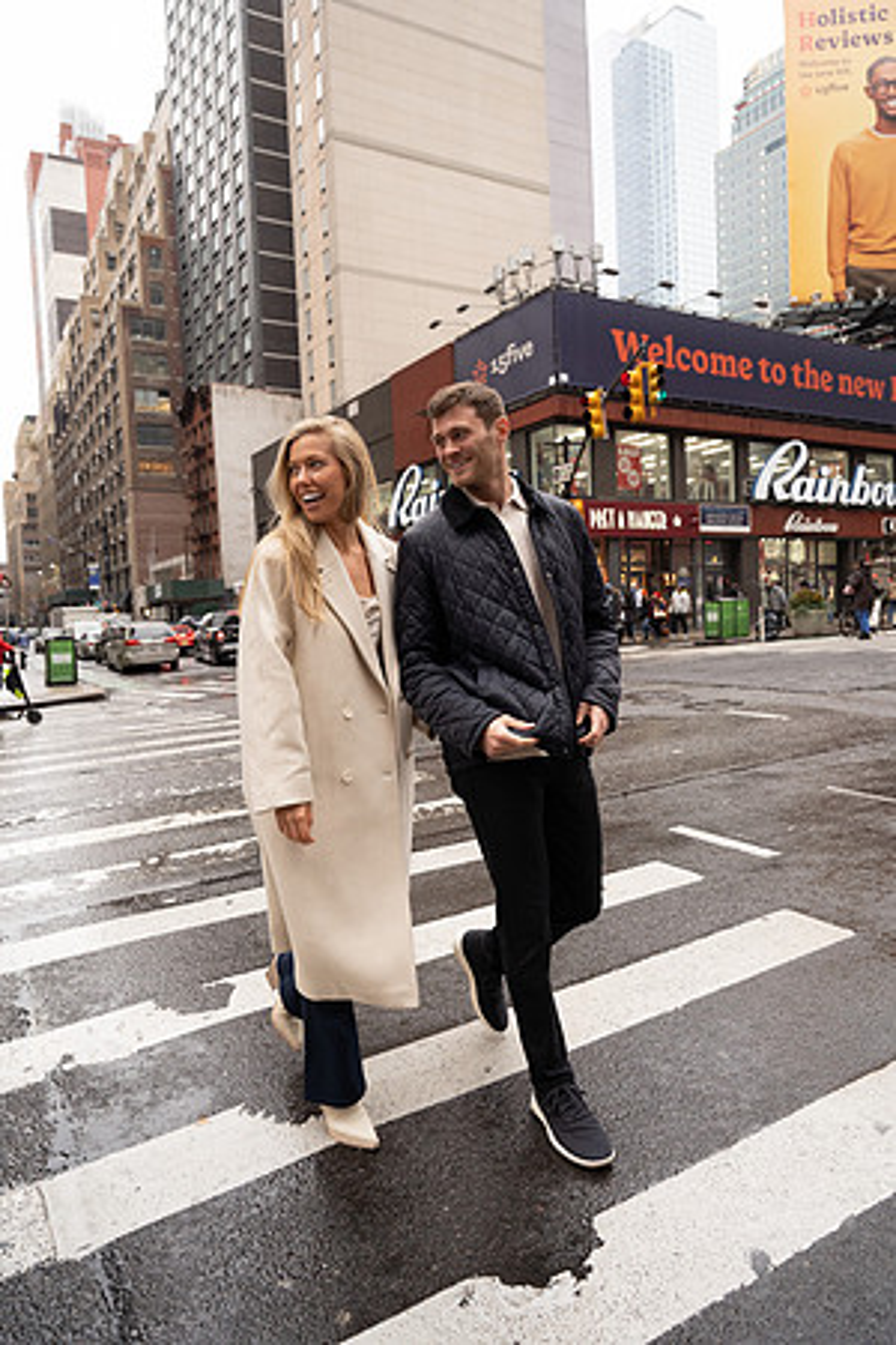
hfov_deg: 53.1
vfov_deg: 73.7
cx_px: 448
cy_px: 672
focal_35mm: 24
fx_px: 896
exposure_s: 1/400
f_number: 4
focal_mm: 24
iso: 1600
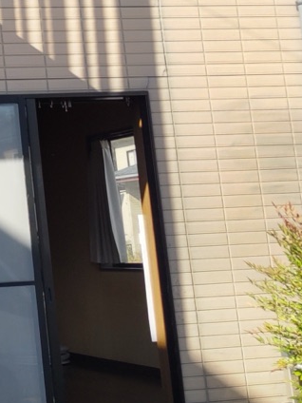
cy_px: 36
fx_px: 1140
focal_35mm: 98
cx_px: -222
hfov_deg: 13.7
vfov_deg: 19.6
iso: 50
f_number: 1.79
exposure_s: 1/149
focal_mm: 4.8
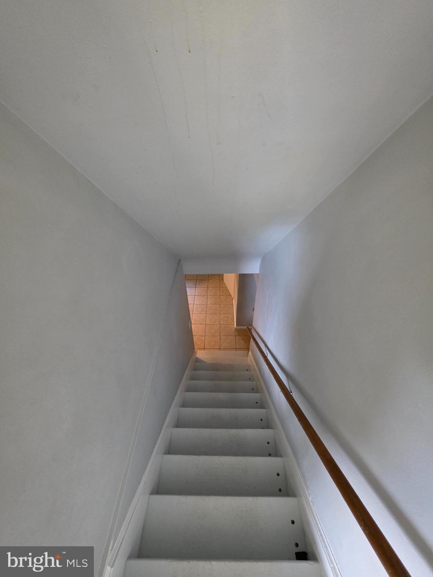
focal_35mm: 13
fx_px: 217
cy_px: 288
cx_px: 216
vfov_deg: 106.2
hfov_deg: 89.9
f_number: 1.9
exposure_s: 1/60
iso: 800
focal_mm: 2.2
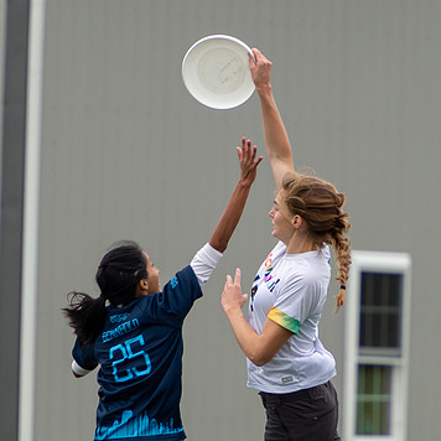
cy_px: 377
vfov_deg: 1.9
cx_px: 307
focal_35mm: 905
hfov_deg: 1.9
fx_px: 13044
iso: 720
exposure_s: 1/1000
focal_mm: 380
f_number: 5.6
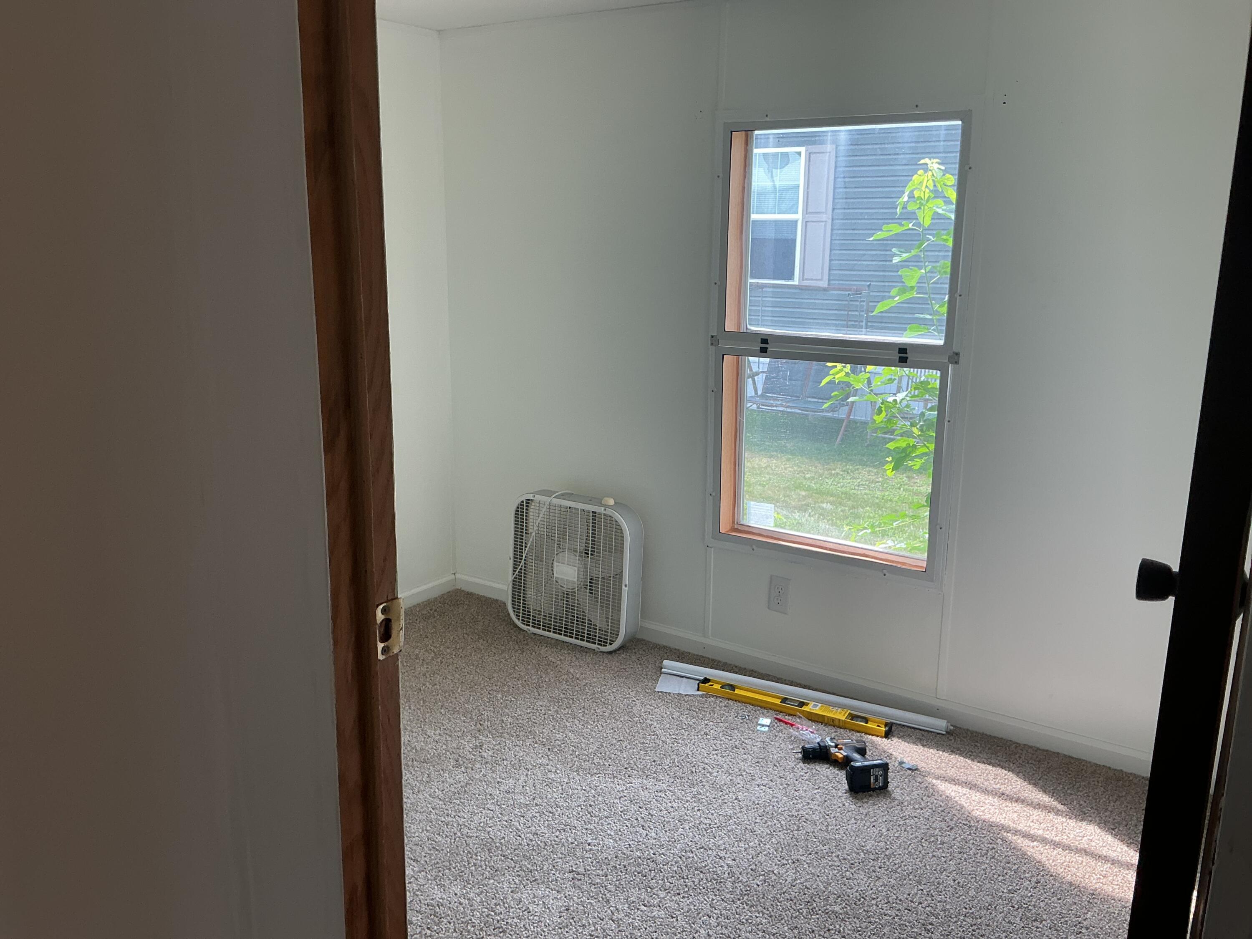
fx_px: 1049
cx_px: 626
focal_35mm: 29
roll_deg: -0.5
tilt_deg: -12.1
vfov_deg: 48.2
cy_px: 470
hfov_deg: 61.7
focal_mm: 3
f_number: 1.8
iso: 25
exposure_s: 1/120
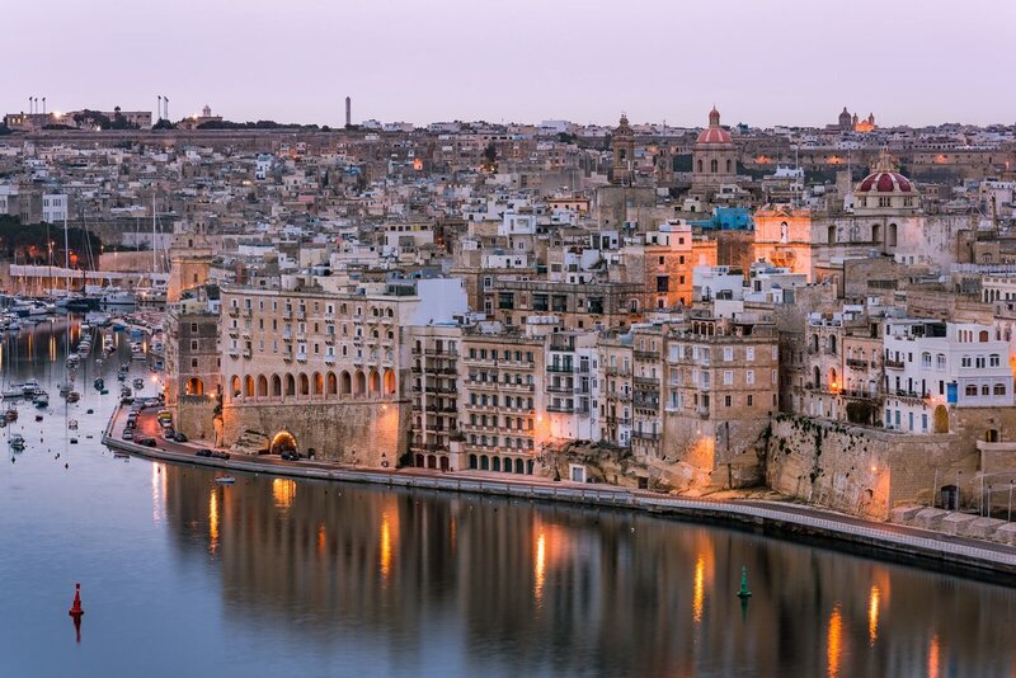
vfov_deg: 10.6
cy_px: 339
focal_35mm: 130
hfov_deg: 15.8
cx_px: 508
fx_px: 3670
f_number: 16
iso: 100
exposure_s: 4
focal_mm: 130
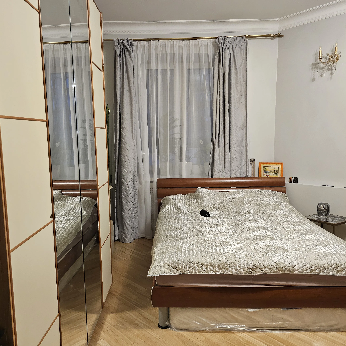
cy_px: 177
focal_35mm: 28
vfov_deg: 57.3
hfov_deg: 57.2
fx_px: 317
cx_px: 161
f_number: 1.7
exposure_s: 1/100
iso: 1000
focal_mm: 6.3
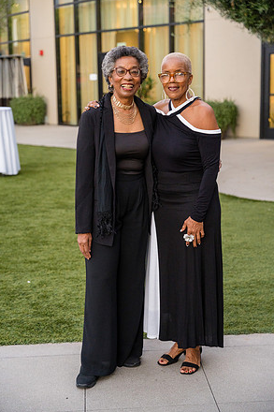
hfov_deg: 21.6
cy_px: 205
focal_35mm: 63
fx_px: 720
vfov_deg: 31.9
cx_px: 137
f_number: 3.2
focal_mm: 61.6
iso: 2500
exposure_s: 1/160
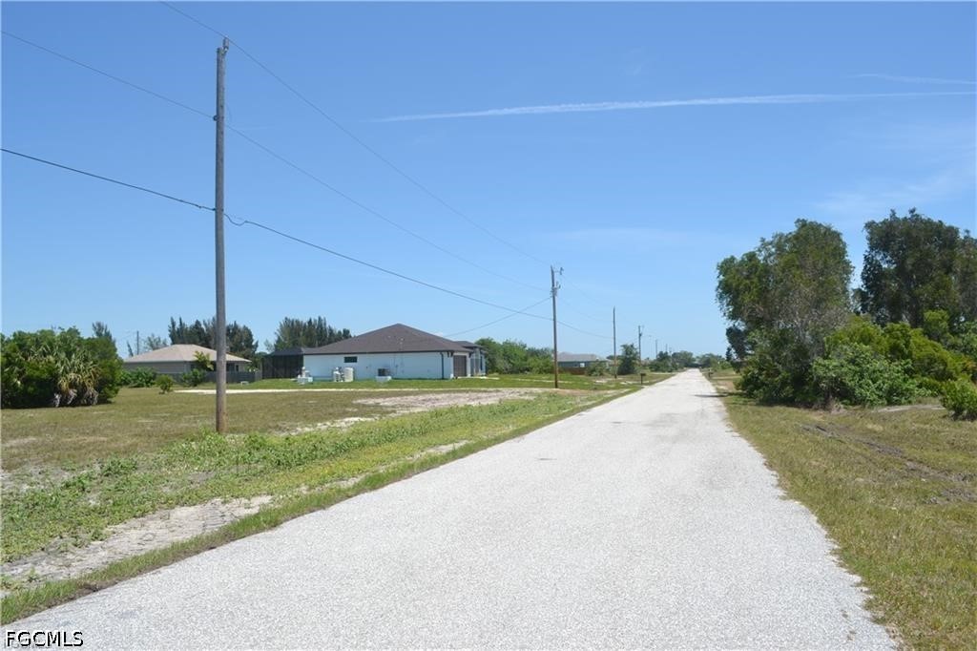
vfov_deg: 47.9
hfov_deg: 67.4
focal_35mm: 27
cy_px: 326
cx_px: 488
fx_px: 732
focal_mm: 18
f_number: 7.1
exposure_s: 1/200
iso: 100
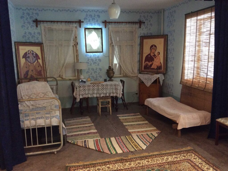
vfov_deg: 44.1
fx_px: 210
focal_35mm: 32
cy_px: 86
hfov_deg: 56.9
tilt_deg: -9.0
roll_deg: +0.9
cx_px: 114
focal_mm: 3.3
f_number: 2.4
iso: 250
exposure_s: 1/25
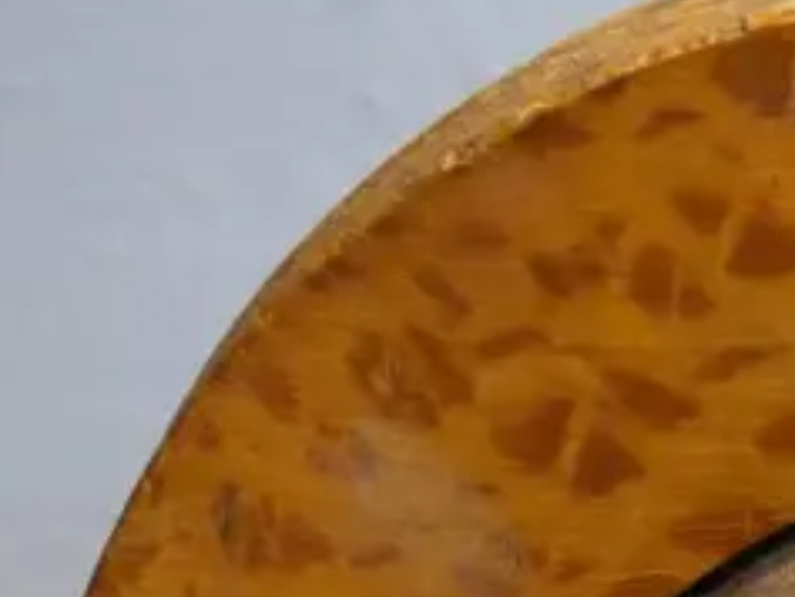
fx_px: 3975
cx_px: 1144
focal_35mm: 173
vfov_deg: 8.2
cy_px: 1140
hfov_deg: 11.0
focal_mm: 20
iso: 3200
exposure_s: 1/60
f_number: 5
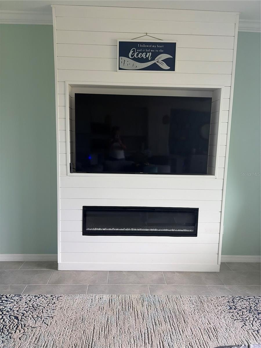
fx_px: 261
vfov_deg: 67.3
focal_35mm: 26
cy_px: 174
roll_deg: -1.0
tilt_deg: -7.4
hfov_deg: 53.1
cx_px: 130
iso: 125
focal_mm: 5.96
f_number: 1.6
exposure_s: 1/69
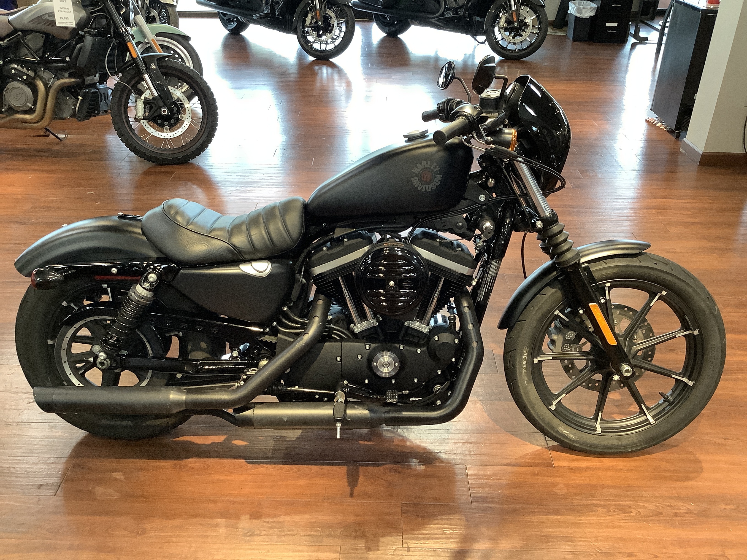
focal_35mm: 31
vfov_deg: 45.4
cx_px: 374
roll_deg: -0.5
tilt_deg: -31.7
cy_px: 280
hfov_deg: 58.4
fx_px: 669
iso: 320
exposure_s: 1/60
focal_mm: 3.3
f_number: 2.4
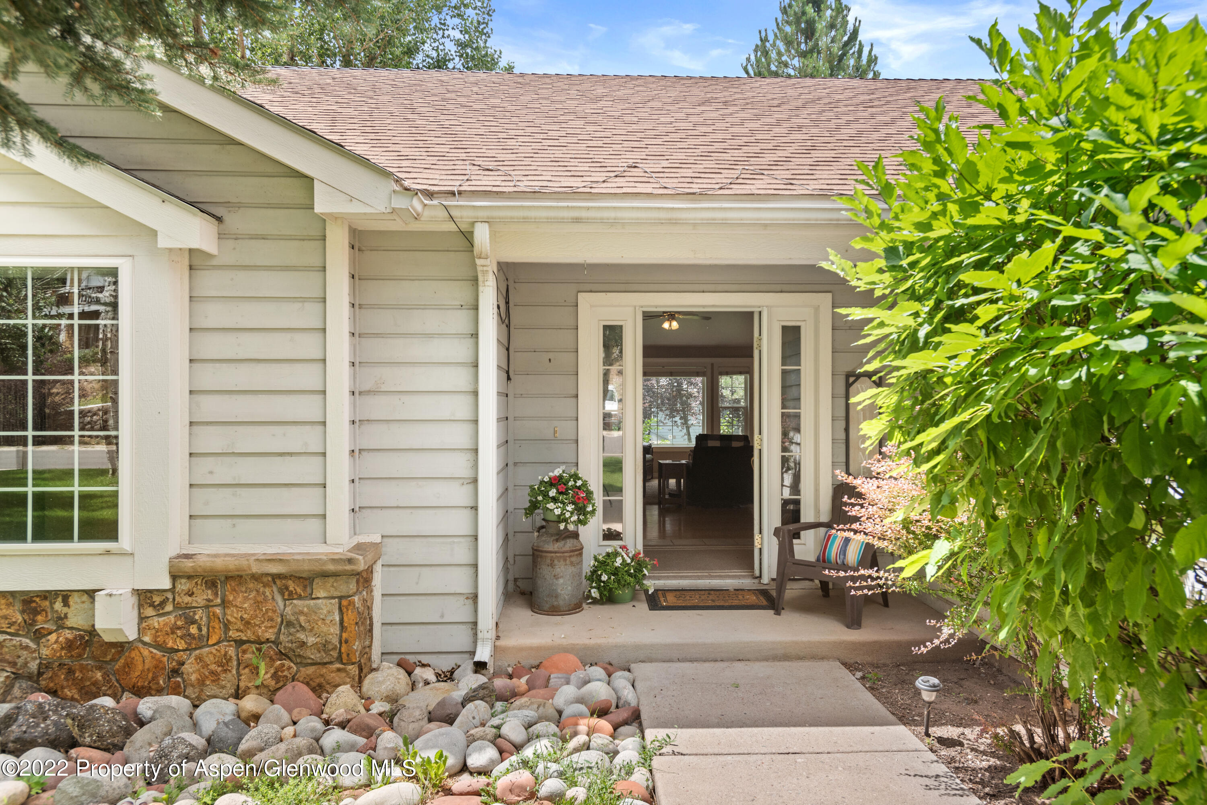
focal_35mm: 25
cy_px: 402
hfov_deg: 71.5
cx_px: 604
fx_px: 838
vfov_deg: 51.3
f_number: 7.1
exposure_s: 1/200
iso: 320
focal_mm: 25
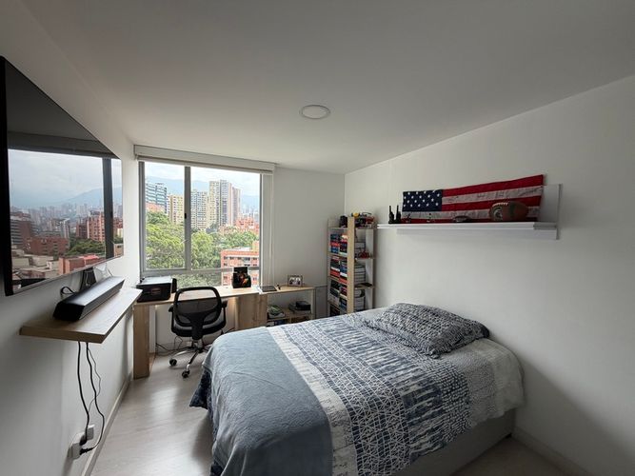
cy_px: 238
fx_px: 257
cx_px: 318
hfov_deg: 102.1
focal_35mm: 14
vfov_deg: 85.7
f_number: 2.2
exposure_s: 1/185
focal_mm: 2.22
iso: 64
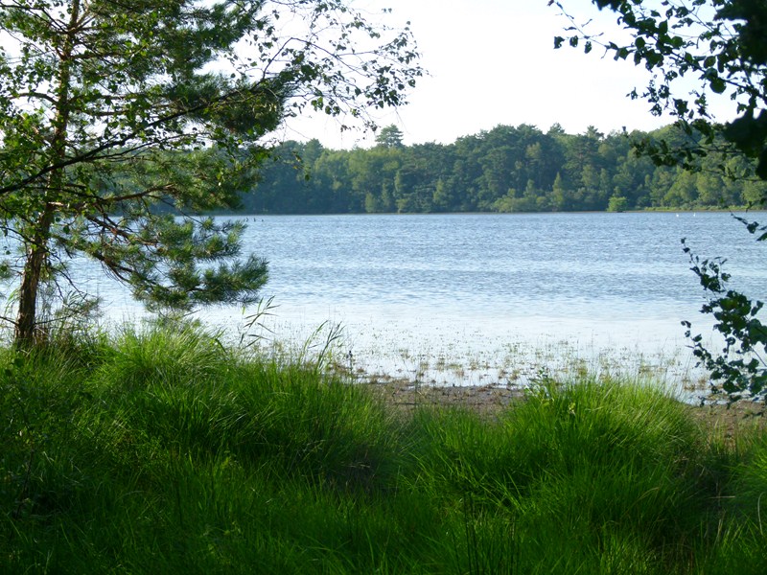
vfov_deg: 16.2
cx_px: 384
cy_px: 288
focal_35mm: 91
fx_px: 2016
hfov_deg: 21.5
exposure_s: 1/400
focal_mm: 16.4
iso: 100
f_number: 3.4
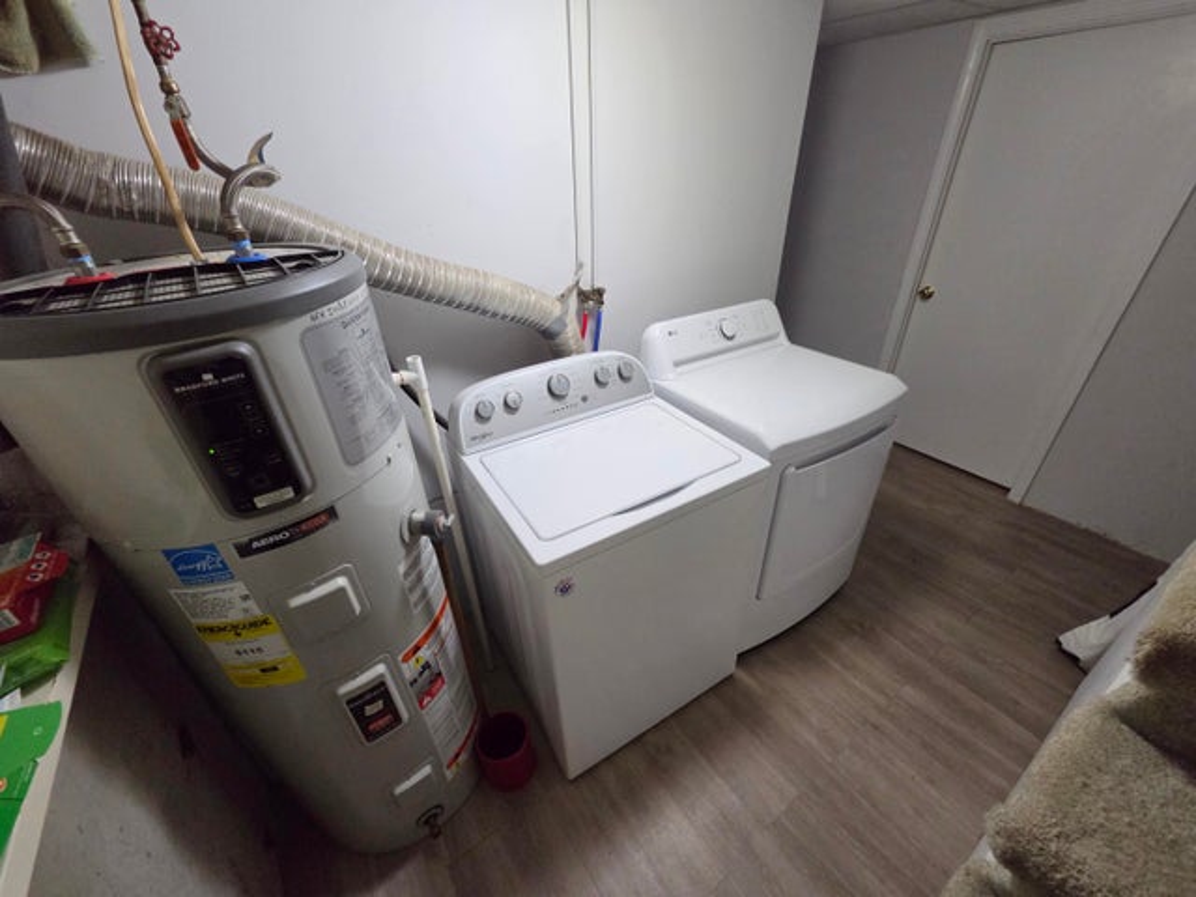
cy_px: 448
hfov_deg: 106.2
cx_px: 598
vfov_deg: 89.9
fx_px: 449
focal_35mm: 13
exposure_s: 1/60
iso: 640
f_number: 2.2
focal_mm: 2.2
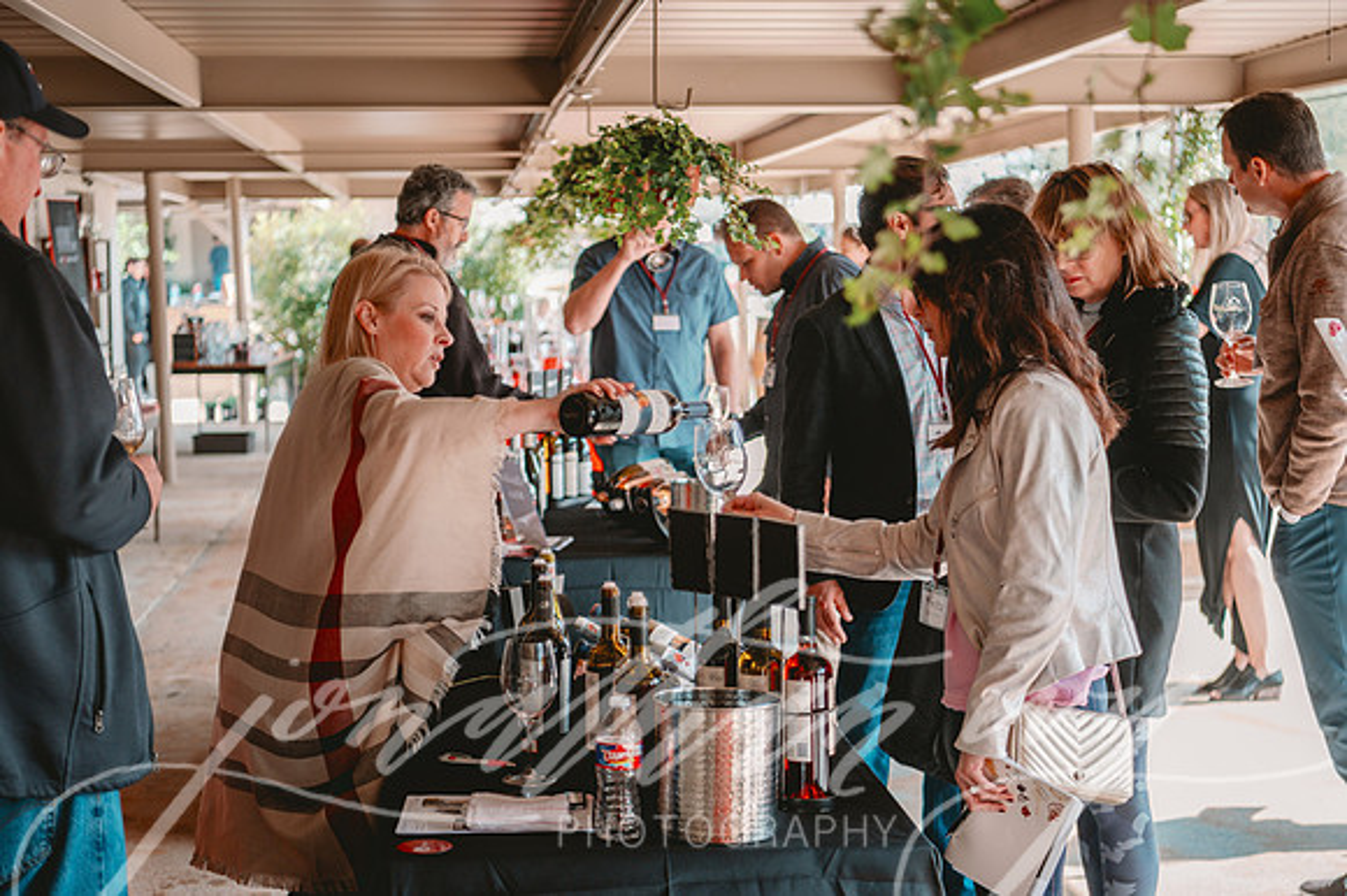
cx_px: 674
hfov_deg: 34.5
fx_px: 2169
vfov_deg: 23.4
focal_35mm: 58
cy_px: 448
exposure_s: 1/320
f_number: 2.8
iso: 250
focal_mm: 58
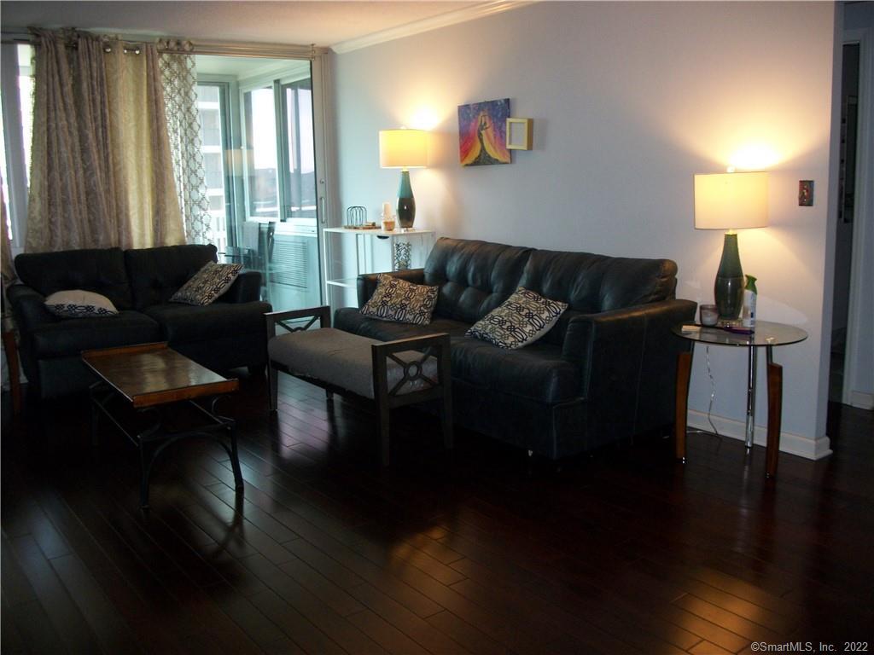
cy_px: 328
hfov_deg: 56.8
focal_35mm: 32
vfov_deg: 44.2
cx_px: 437
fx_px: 808
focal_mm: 5.7
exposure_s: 1/60
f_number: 2.9
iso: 160
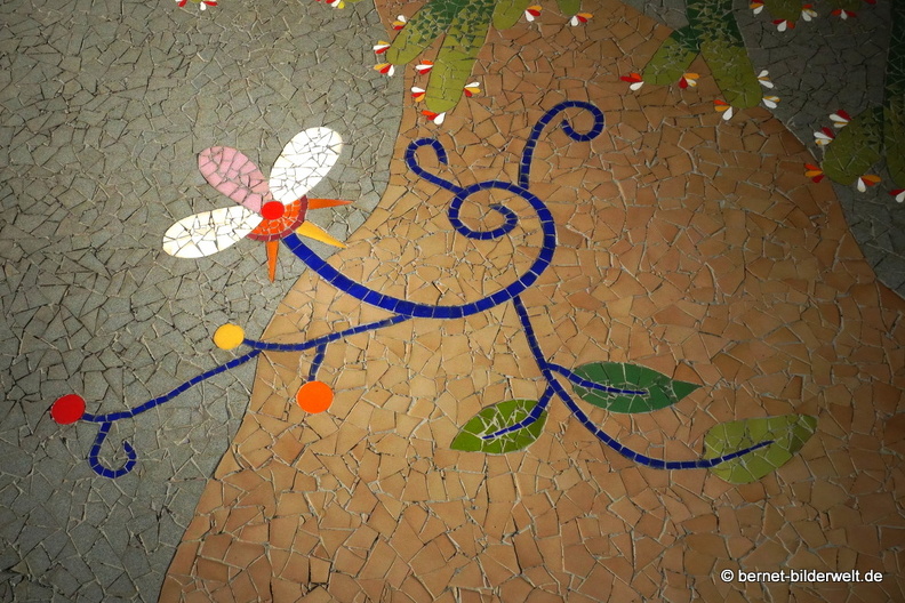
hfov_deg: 69.4
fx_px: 654
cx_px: 452
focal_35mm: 26
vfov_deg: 49.6
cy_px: 302
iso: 400
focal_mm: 9.54
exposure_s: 1/1600
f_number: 10
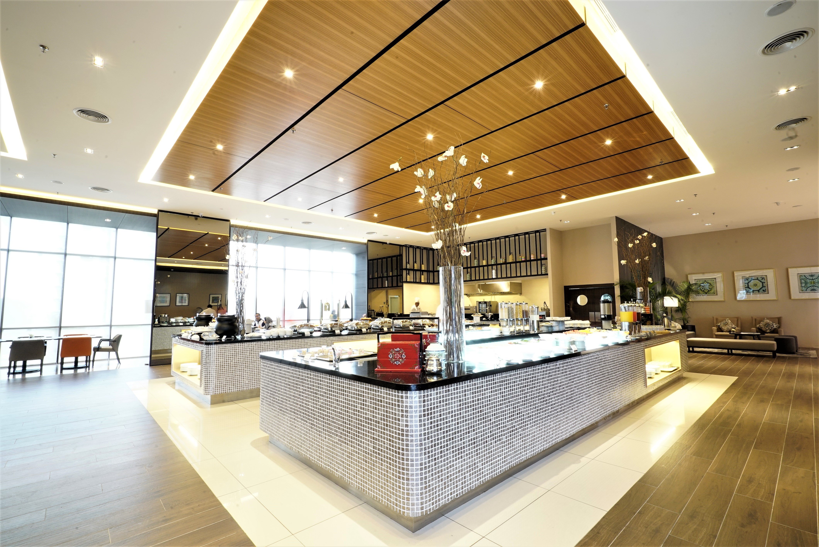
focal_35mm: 16
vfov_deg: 73.8
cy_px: 274
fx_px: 364
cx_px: 410
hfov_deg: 96.7
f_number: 22
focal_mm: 16
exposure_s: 1.6
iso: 800
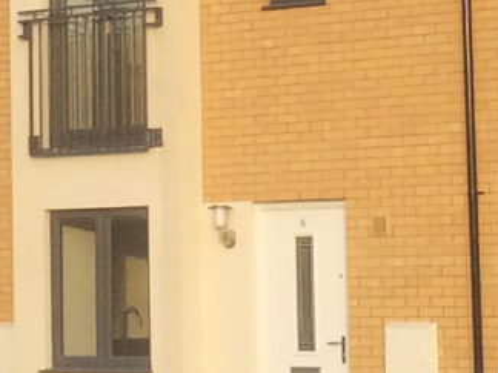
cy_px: -104
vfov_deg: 7.3
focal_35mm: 202
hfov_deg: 9.8
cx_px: 97
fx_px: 2906
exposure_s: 1/417
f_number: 2.4
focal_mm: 3.3
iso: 32
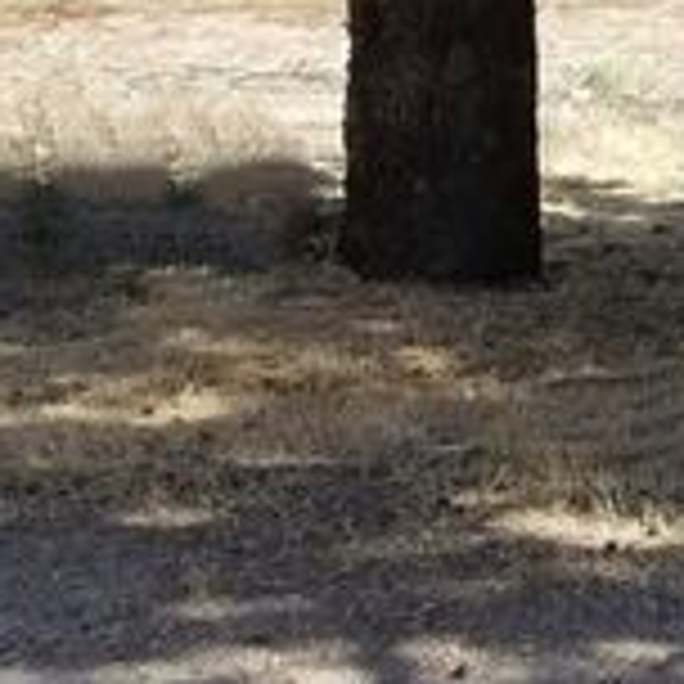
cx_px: 958
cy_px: -234
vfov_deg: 16.8
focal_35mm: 97
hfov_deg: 16.6
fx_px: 2168
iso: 50
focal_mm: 4.3
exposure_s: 1/996
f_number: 1.7
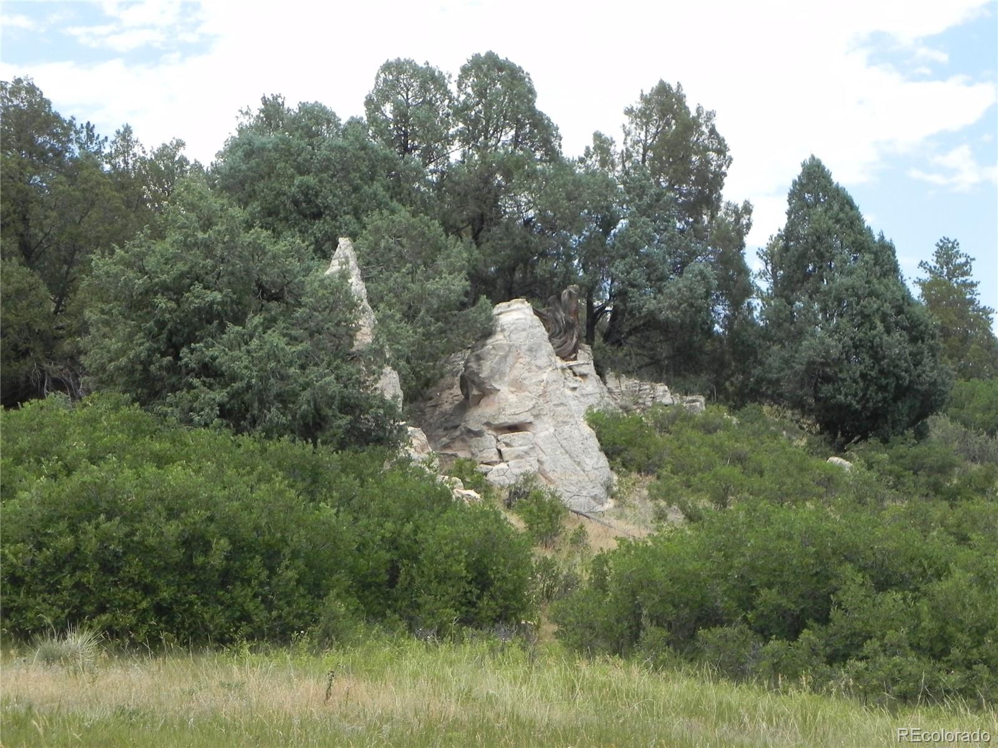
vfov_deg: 22.3
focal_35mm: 66
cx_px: 499
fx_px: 1903
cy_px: 374
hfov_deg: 29.4
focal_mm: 11.8
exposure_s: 1/287
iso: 160
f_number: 5.6
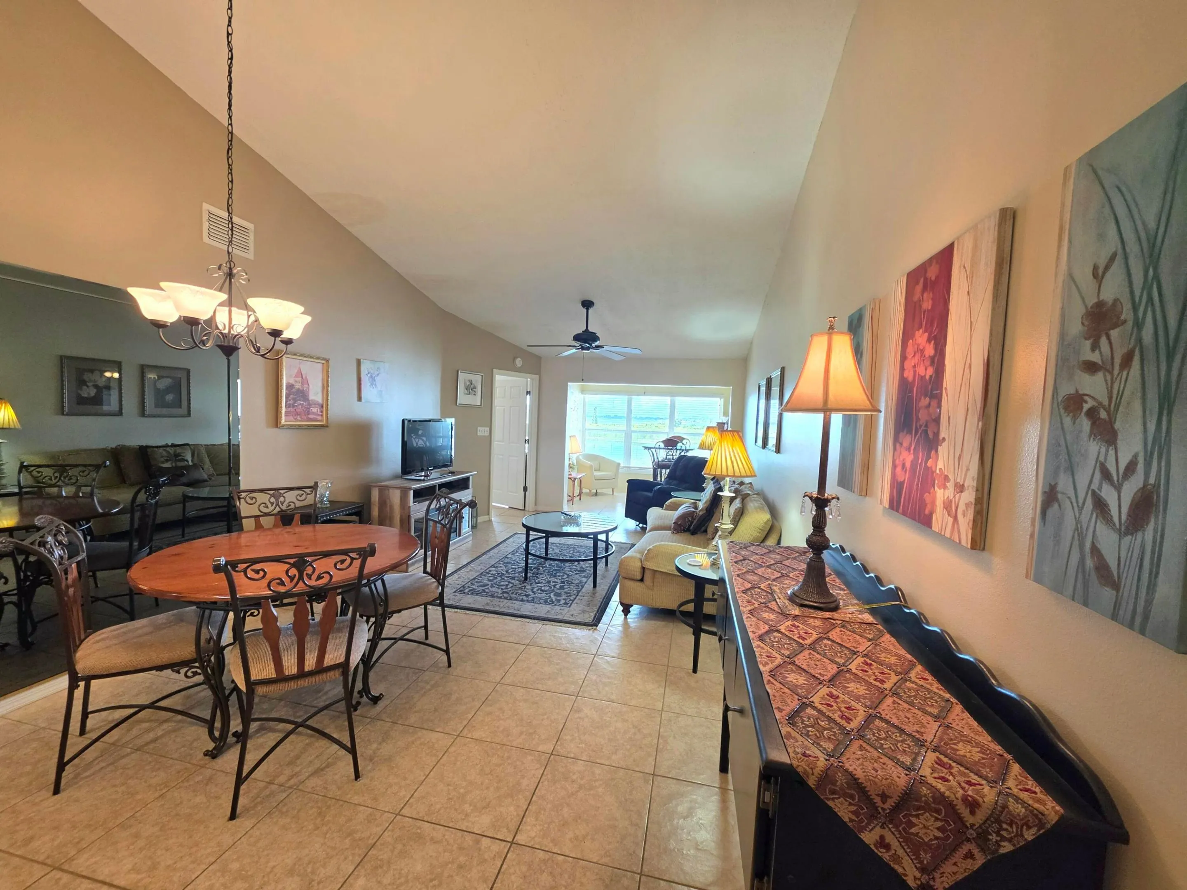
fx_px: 446
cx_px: 594
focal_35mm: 13
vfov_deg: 89.9
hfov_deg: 106.2
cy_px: 445
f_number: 1.9
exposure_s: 1/120
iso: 125
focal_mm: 2.2
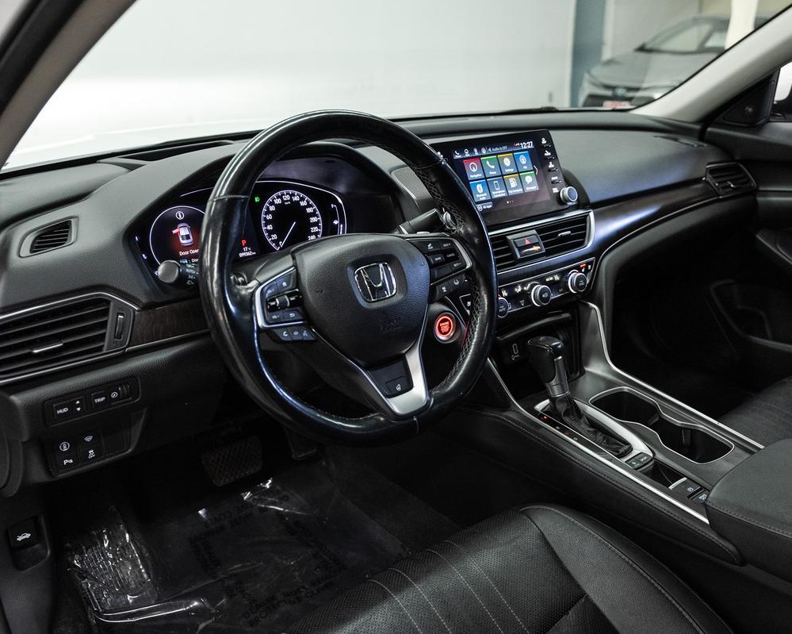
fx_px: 750
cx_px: 434
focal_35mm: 32
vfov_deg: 45.8
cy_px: 326
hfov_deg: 55.6
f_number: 3.5
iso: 1250
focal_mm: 24
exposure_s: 1/100
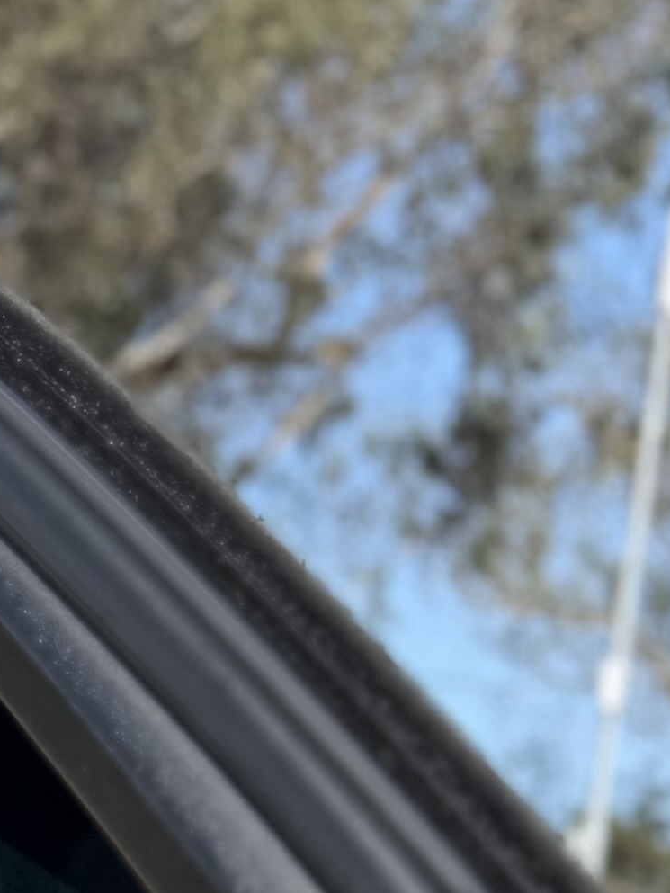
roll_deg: -5.0
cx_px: -964
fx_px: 3561
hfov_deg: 9.5
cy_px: 1739
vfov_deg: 12.7
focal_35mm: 138
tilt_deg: -9.3
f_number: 1.78
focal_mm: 6.76
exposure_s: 1/3021
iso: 80
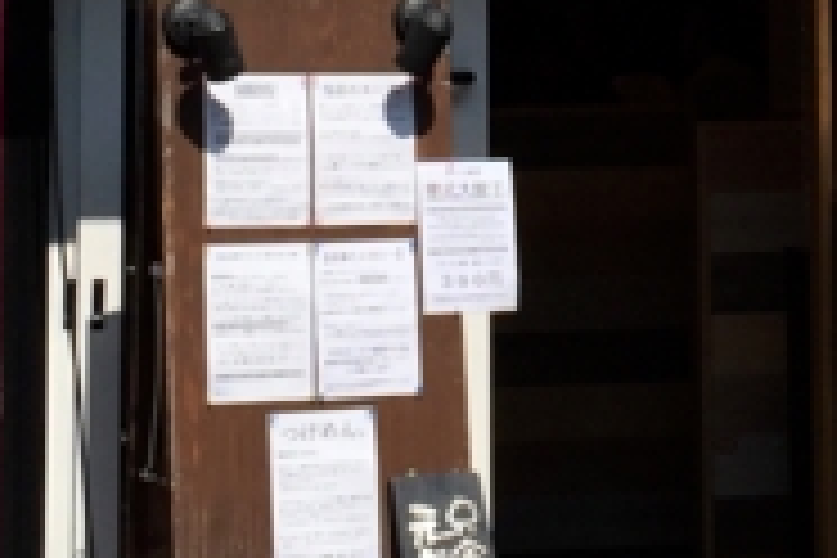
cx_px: 675
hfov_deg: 15.7
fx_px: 3022
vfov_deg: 10.2
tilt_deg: +6.9
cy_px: -274
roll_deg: +0.8
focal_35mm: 130
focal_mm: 4.15
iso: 32
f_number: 2.2
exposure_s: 1/3300
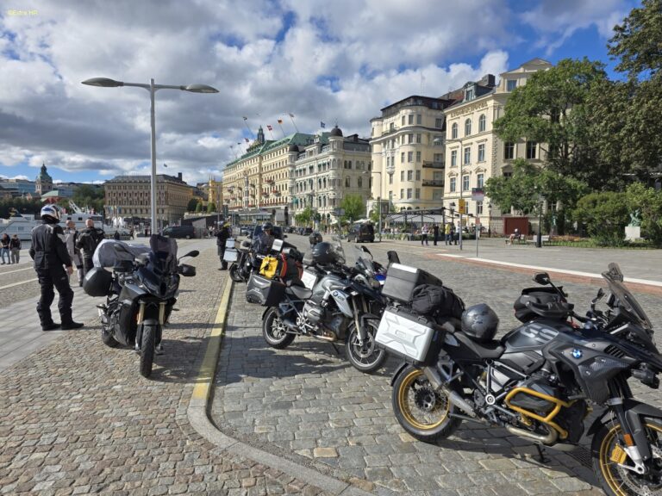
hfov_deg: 73.9
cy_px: 248
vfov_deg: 58.9
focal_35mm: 23
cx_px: 331
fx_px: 440
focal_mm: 6.3
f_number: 1.7
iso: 12
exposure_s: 1/1005
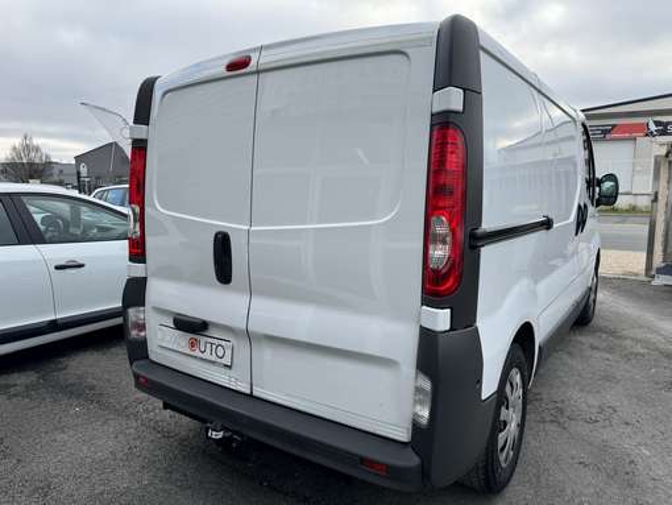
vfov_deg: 56.9
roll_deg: +0.8
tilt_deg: -9.3
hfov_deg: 71.6
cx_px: 336
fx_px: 466
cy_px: 252
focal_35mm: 24
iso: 80
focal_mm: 6.86
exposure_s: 1/1112
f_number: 1.78
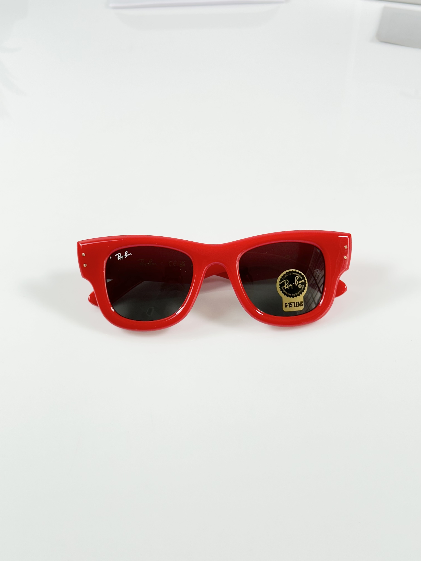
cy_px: 280
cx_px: 210
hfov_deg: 30.3
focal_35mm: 48
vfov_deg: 39.7
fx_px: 778
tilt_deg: -48.2
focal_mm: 6.86
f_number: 1.78
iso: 40
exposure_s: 1/100
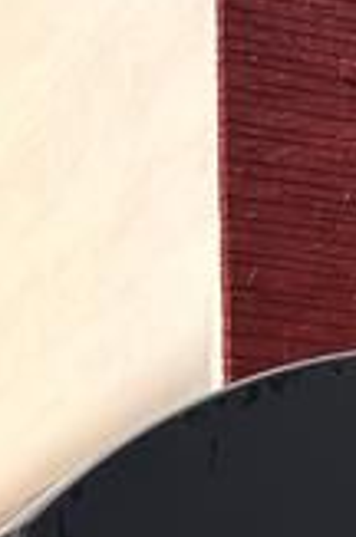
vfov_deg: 15.3
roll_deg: +1.4
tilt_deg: +12.9
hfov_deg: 10.3
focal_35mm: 133
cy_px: 471
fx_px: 1981
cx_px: 152
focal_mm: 5.1
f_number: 1.6
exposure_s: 1/3049
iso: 50
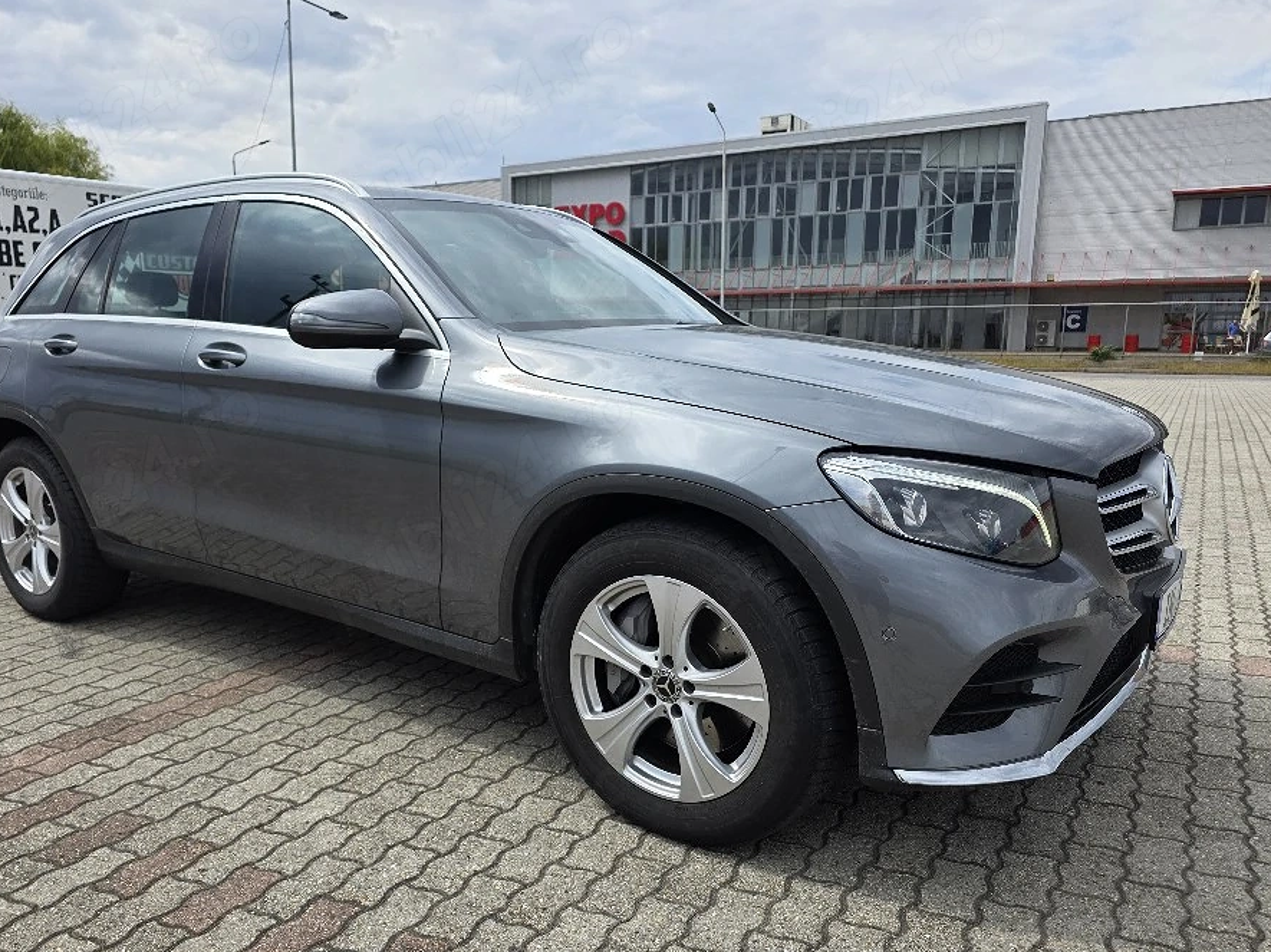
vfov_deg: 53.0
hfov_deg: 67.2
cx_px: 573
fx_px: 954
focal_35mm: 26
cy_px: 515
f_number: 1.7
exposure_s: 1/5000
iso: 80
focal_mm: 6.3
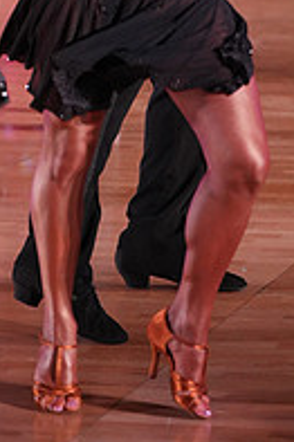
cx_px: 125
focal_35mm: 271
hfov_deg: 5.1
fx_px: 3325
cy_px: -117
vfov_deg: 7.5
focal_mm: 92
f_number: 2.8
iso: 1600
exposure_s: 1/800
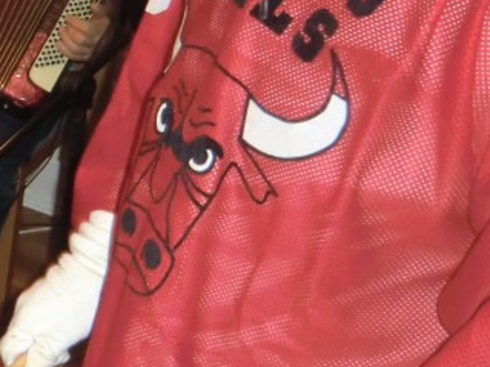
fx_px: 1090
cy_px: 77
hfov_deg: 21.0
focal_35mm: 77
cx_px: -266
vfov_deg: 19.0
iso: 400
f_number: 3.2
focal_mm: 4.3
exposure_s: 1/40
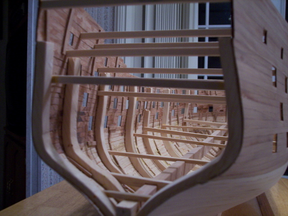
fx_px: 324
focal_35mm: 39
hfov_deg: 47.9
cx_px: 144
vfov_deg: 36.8
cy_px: 108
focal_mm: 8
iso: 200
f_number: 3.4
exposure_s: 1/8
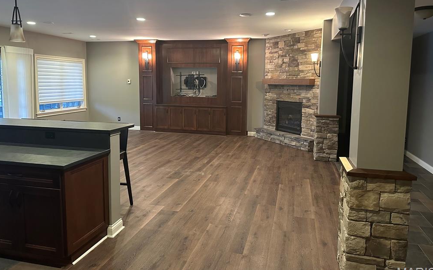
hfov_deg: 70.4
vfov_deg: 47.4
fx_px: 307
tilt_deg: -5.4
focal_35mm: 26
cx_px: 219
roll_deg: +0.2
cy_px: 116
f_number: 1.78
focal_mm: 6.86
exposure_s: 1/40
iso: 640
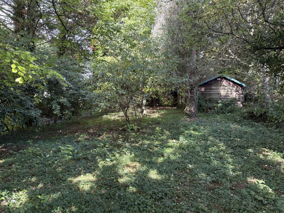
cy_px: 103
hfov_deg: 67.2
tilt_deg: -1.8
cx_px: 134
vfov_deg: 53.1
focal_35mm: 26
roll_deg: -1.9
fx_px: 213
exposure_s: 1/174
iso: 100
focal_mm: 6.76
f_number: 1.78
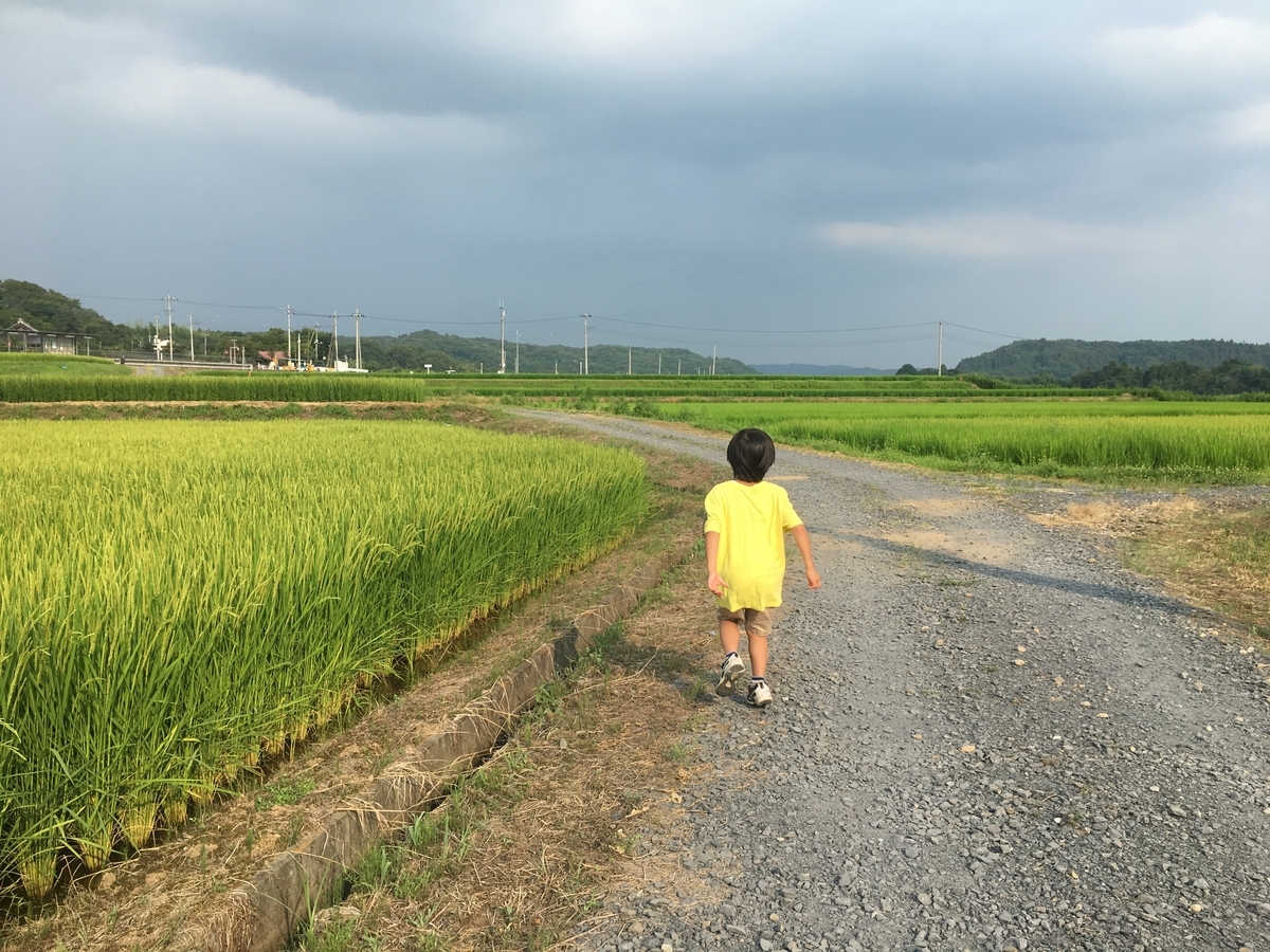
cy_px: 476
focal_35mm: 29
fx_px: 1064
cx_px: 635
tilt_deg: -6.2
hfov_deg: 61.7
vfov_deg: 48.2
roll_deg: -1.1
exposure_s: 1/1148
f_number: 2.2
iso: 25
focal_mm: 4.15
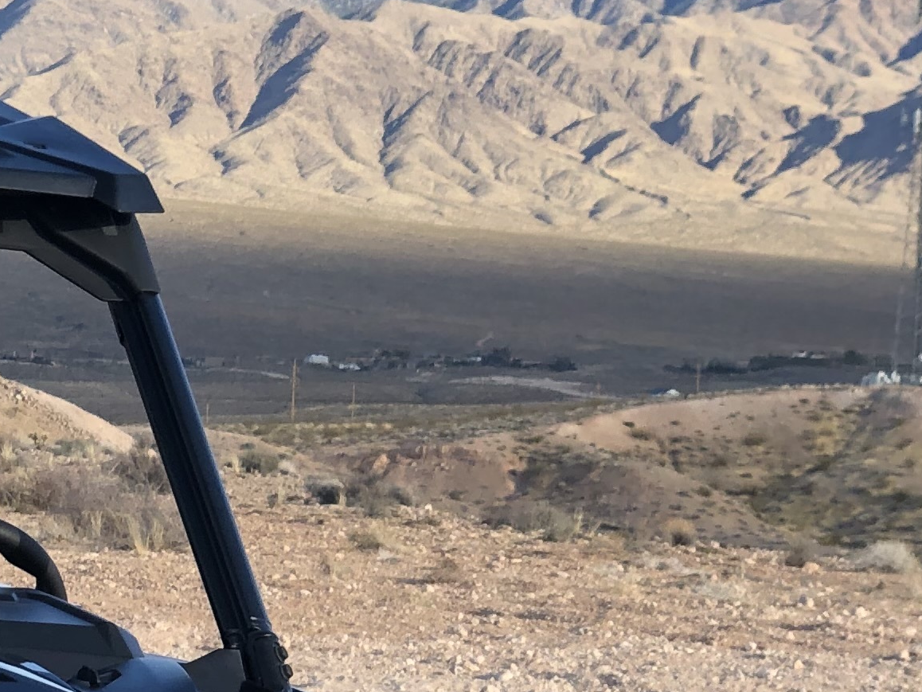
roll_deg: -1.5
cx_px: -189
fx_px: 4822
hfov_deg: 10.7
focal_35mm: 181
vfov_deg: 8.1
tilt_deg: -6.4
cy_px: 828
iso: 16
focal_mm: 6
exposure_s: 1/308
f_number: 2.4
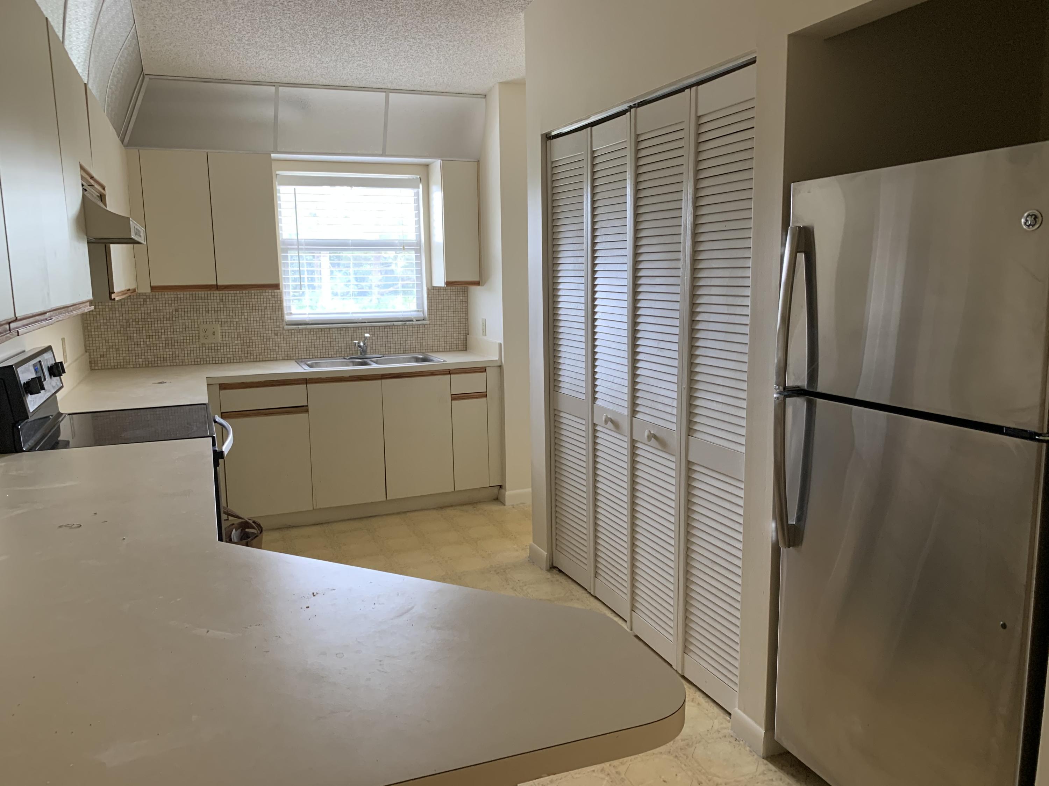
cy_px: 393
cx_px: 524
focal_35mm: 26
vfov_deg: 53.1
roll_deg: +1.1
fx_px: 788
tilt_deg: -10.5
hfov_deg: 67.3
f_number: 1.8
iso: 125
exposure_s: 1/60
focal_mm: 4.25
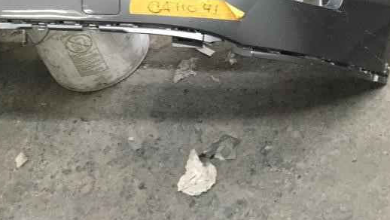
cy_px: -62
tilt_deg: -35.6
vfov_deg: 14.9
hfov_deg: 26.7
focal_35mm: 78
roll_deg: +28.5
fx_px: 807
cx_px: 87
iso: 200
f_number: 2.2
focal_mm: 4.15
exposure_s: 1/30
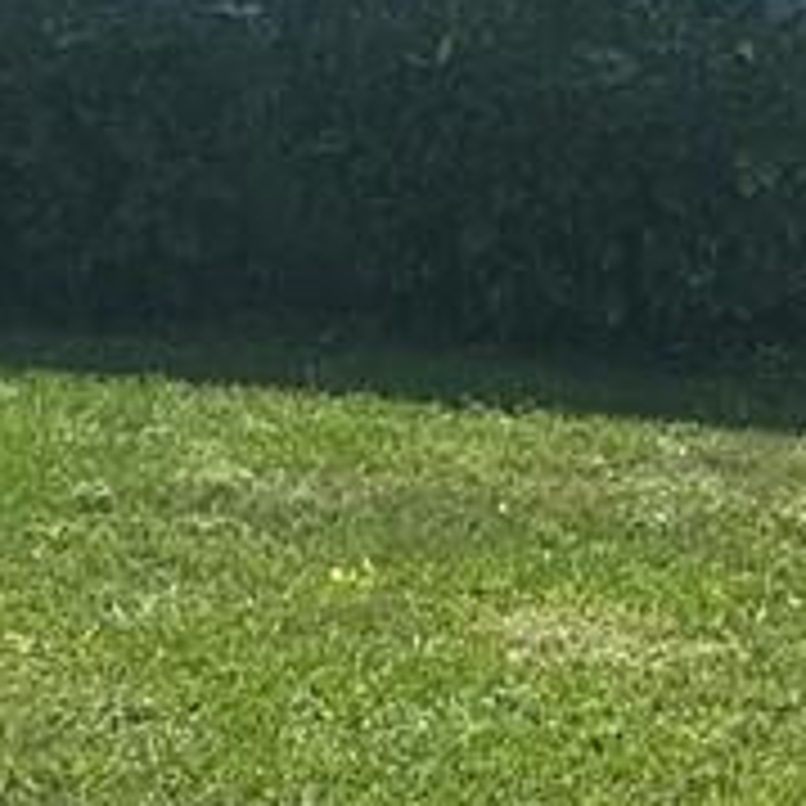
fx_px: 5005
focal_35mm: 190
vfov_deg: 9.2
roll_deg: -0.9
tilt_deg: -7.8
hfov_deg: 9.1
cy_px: 378
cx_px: 896
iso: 80
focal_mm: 6.86
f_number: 1.78
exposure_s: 1/4184
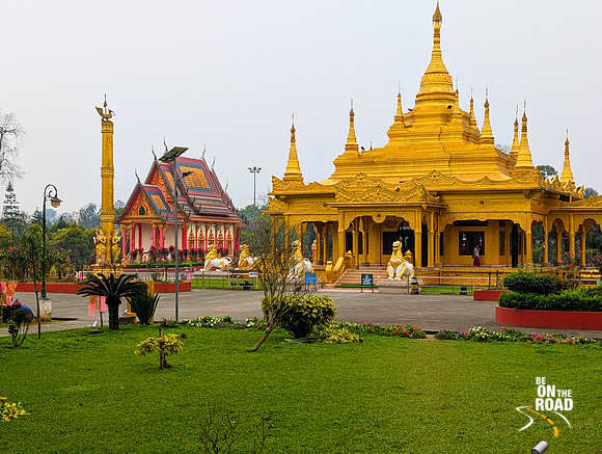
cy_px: 227
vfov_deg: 29.8
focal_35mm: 49
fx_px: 854
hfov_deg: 38.8
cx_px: 301
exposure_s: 1/176
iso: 17
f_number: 1.68
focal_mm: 6.9
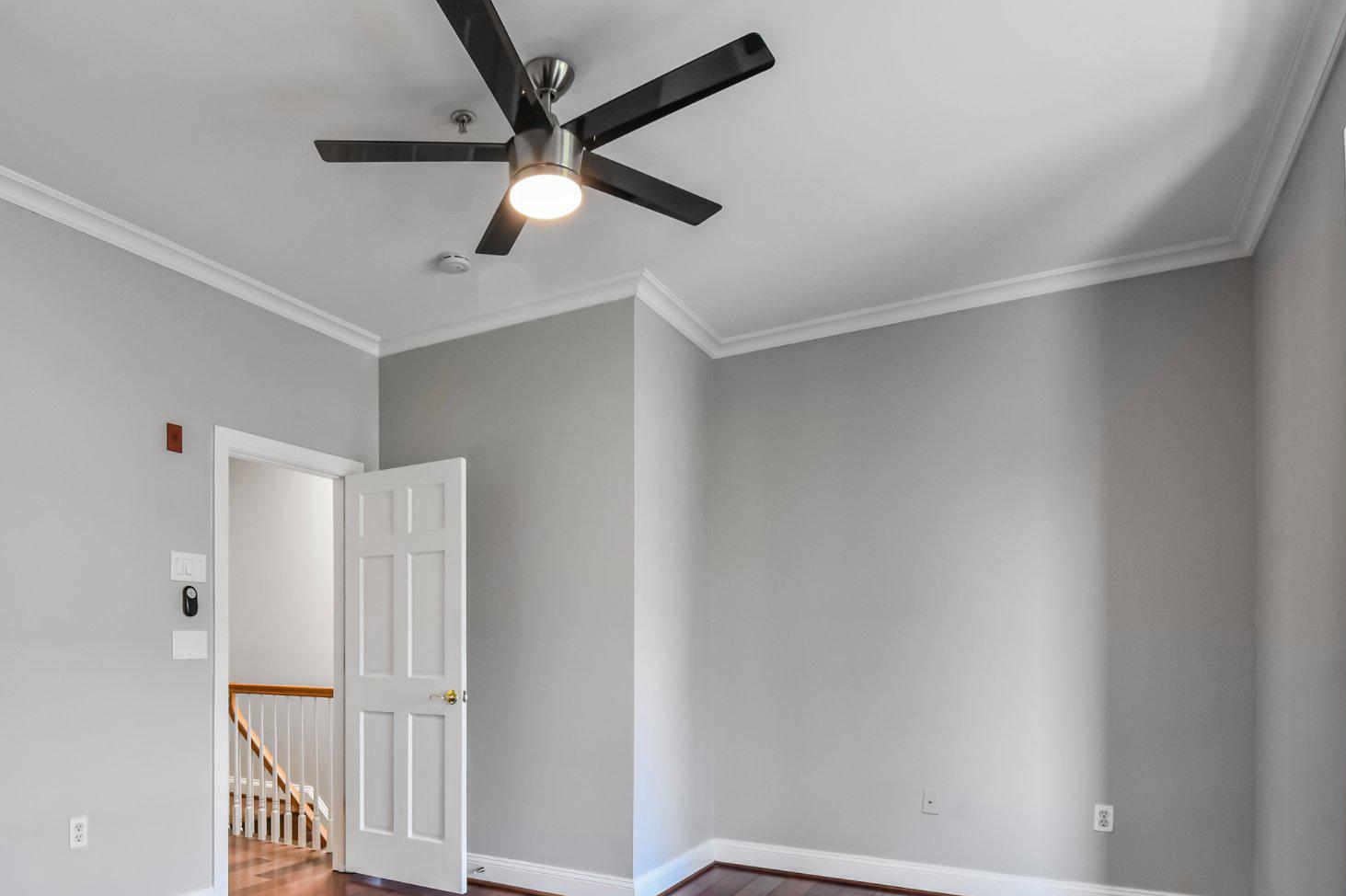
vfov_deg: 57.6
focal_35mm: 21
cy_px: 625
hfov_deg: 79.7
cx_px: 500
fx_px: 785
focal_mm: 10
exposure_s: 1/2
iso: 200
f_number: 11
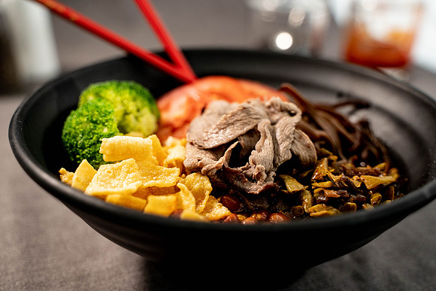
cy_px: 146
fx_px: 545
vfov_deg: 29.9
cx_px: 218
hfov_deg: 43.6
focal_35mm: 45
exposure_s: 1/160
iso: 1600
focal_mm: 45
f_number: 3.5
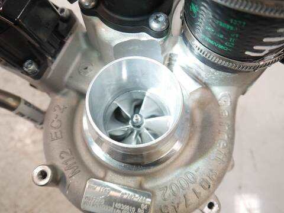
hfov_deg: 60.0
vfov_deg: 46.8
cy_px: 106
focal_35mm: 30
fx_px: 246
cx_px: 142
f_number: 3.5
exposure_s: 1/60
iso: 400
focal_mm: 15
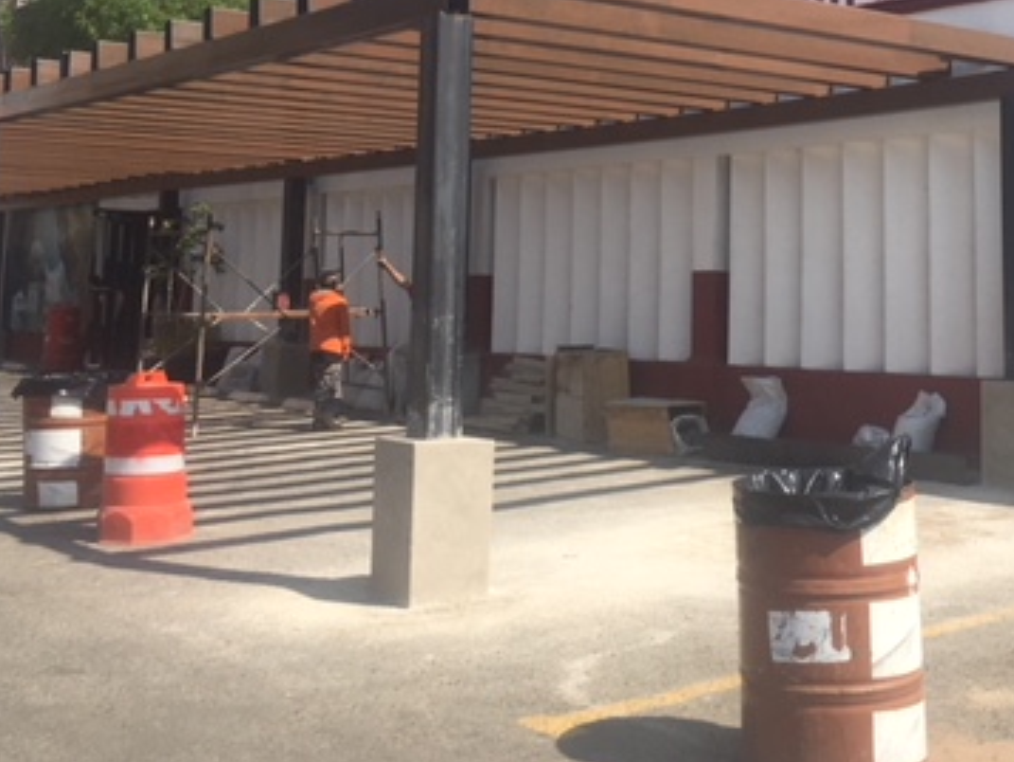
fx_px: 1524
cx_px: 713
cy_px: 136
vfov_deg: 27.4
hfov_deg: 36.3
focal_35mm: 52
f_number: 2.2
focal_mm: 4.15
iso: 25
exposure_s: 1/1202
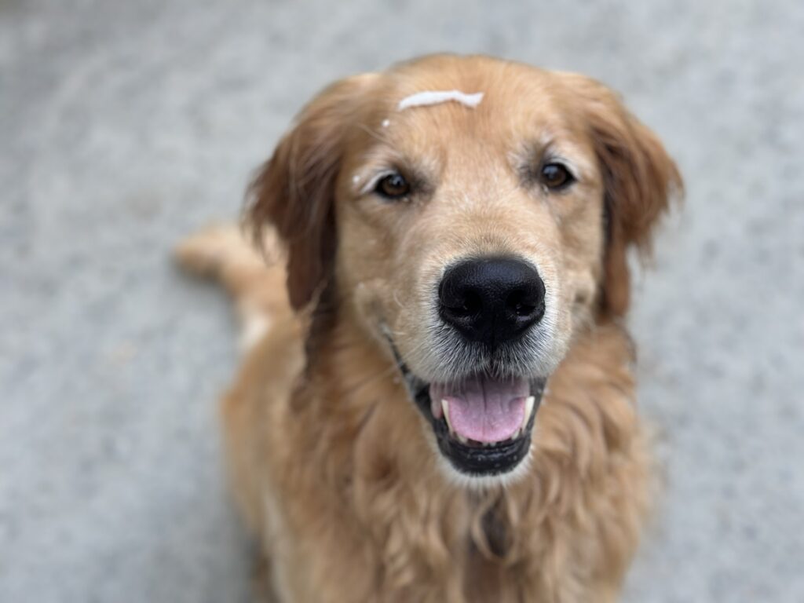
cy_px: 302
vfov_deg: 30.3
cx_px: 402
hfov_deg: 39.7
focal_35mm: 48
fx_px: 1115
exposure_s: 1/121
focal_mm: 6.86
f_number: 1.78
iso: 100
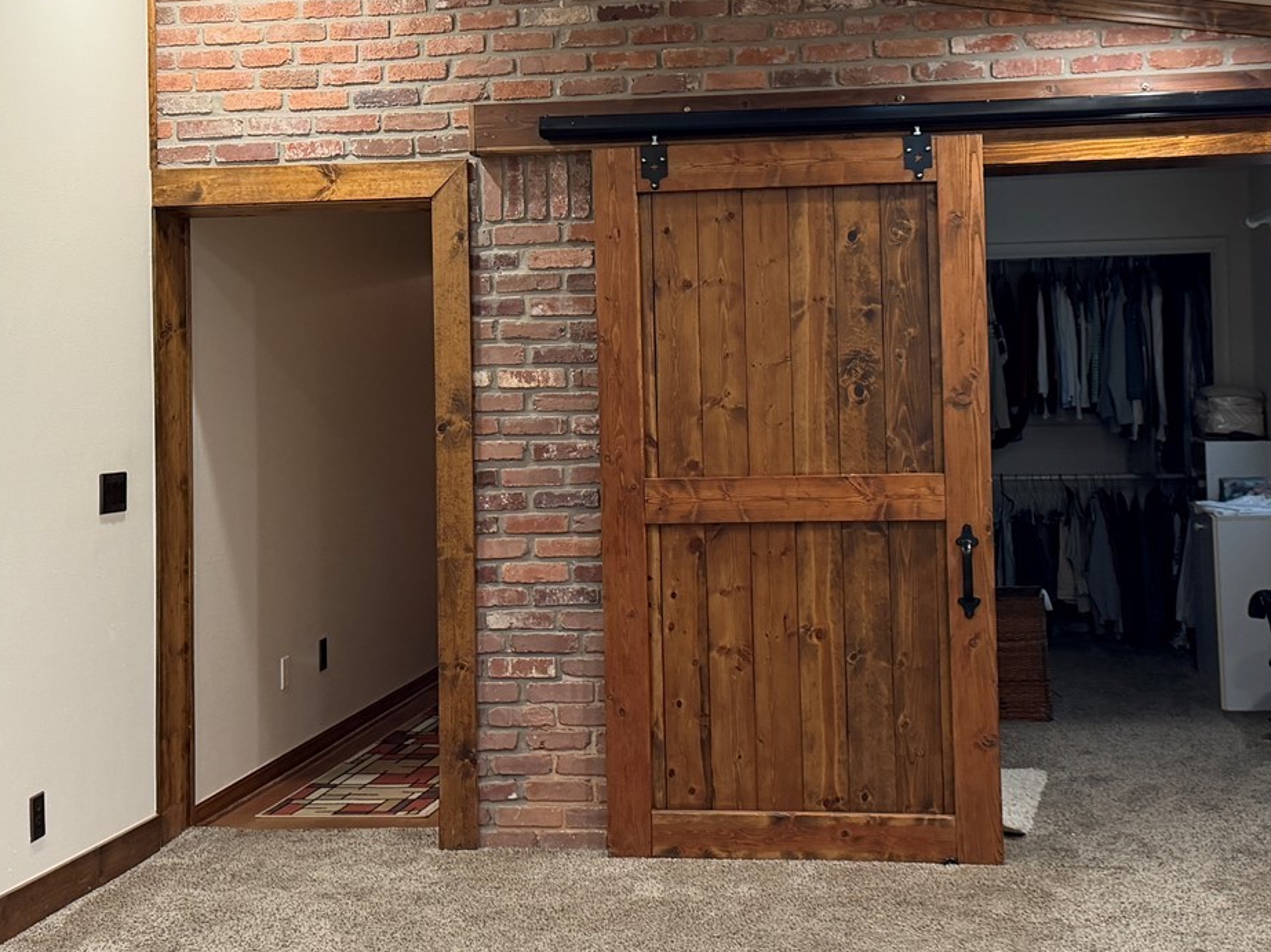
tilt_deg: +1.5
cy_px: 313
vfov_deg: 28.9
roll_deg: +1.6
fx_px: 1835
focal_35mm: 50
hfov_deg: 38.1
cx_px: 735
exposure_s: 1/60
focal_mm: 6.76
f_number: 1.78
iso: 200
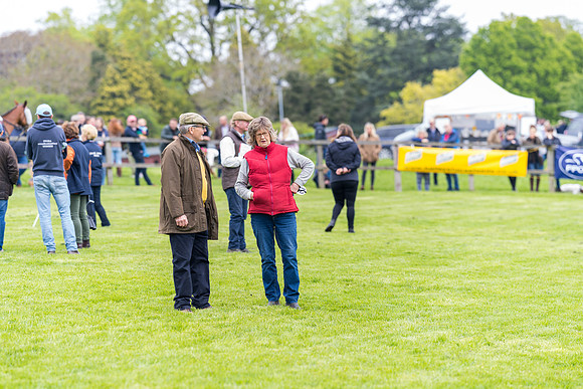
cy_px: 194
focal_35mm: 135
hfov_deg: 15.2
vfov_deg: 10.2
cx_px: 292
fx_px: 2187
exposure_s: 1/500
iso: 250
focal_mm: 135
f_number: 2.8
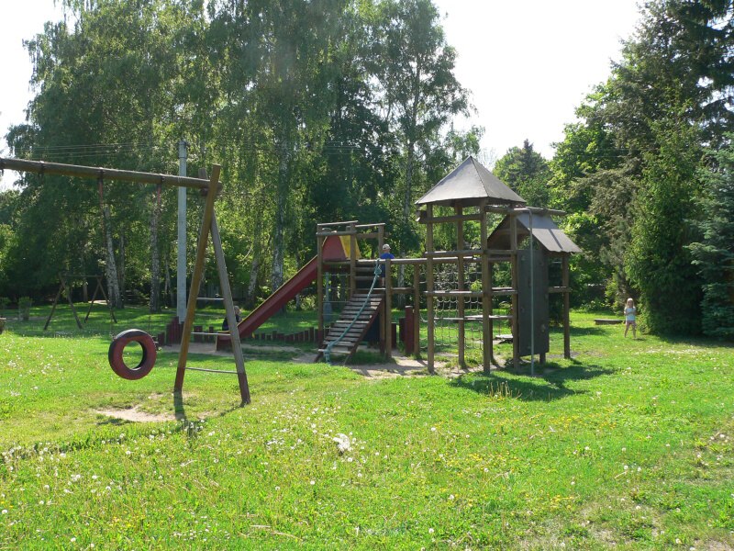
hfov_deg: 51.4
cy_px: 276
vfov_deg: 39.7
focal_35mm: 36
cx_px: 367
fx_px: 763
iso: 80
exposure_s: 1/200
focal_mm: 6
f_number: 4
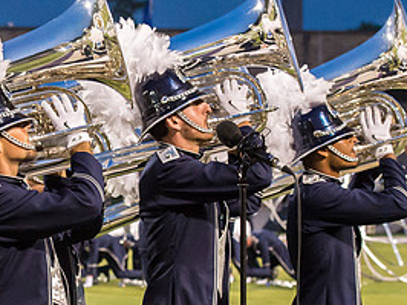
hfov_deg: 8.7
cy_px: 238
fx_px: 2667
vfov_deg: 6.5
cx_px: 17
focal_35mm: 227
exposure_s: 1/320
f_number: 5
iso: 5000
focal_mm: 70
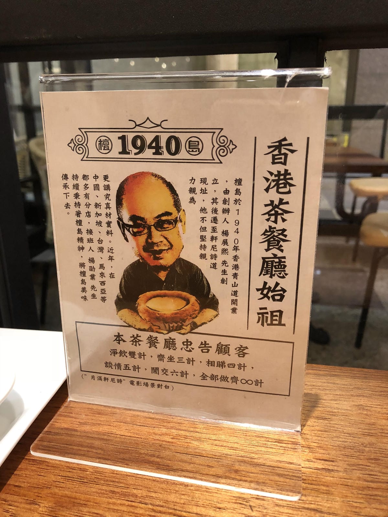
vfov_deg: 63.4
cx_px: 194
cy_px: 258
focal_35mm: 28
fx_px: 418
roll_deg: +0.6
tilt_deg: -19.2
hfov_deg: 49.7
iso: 64
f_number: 1.8
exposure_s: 1/15
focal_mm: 3.99
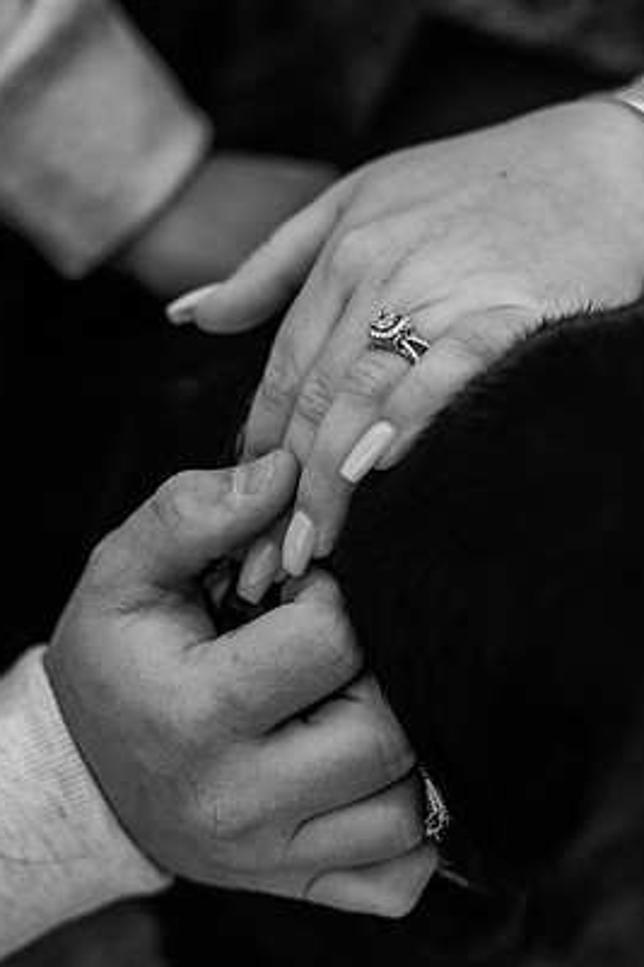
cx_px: 308
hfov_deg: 20.9
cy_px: 514
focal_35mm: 65
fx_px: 1746
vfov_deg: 31.0
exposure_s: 1/400
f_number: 3.5
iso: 250
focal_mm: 58
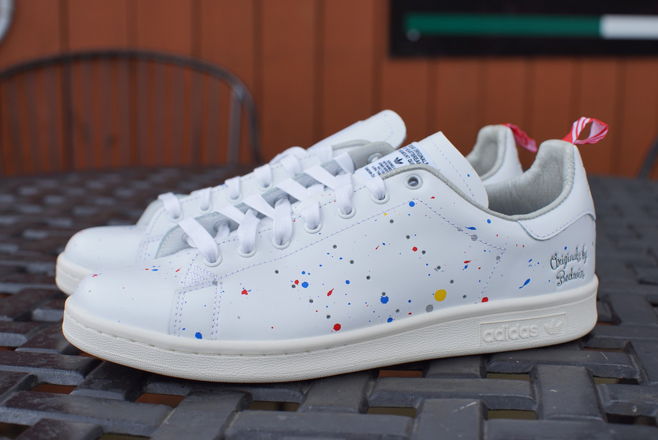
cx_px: 329
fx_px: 914
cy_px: 220
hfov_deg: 39.6
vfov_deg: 27.0
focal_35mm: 50
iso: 100
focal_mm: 50
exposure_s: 1/80
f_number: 7.1
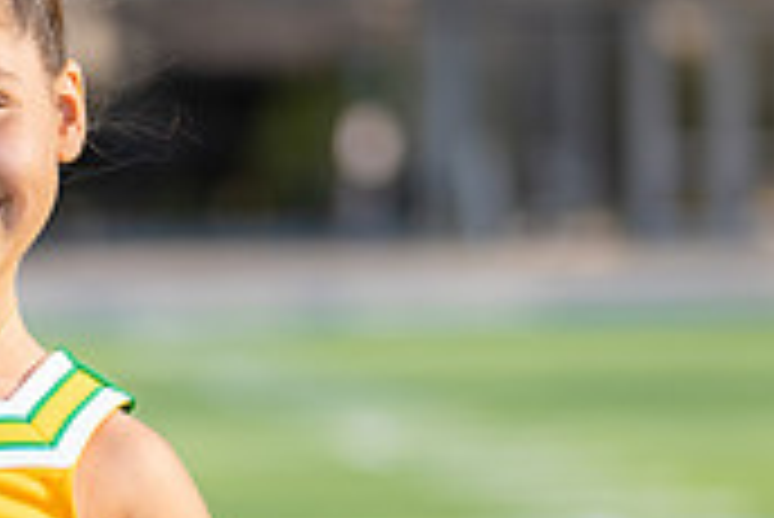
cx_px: -53
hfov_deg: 9.6
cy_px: 449
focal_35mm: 213
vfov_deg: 6.5
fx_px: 4583
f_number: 1.2
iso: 100
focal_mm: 50
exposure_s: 1/2500
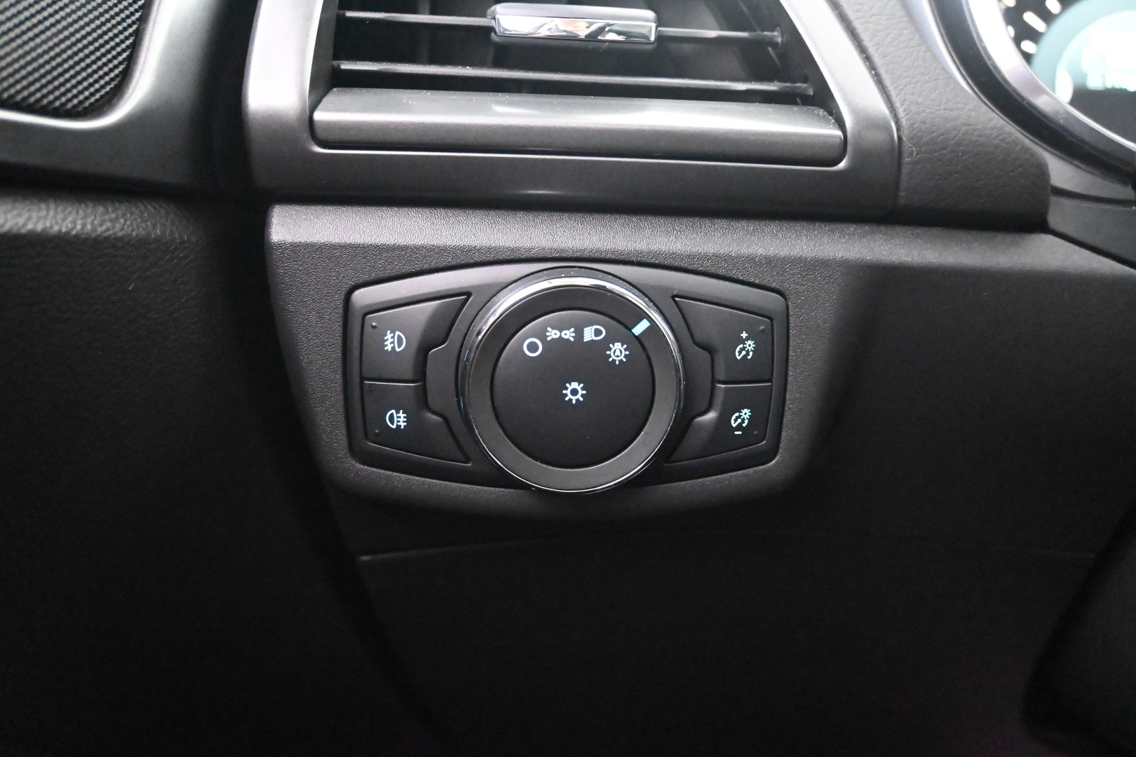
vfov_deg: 42.6
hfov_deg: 60.7
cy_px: 378
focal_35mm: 31
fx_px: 970
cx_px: 568
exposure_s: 1/30
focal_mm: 20.5
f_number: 3.8
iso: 16000
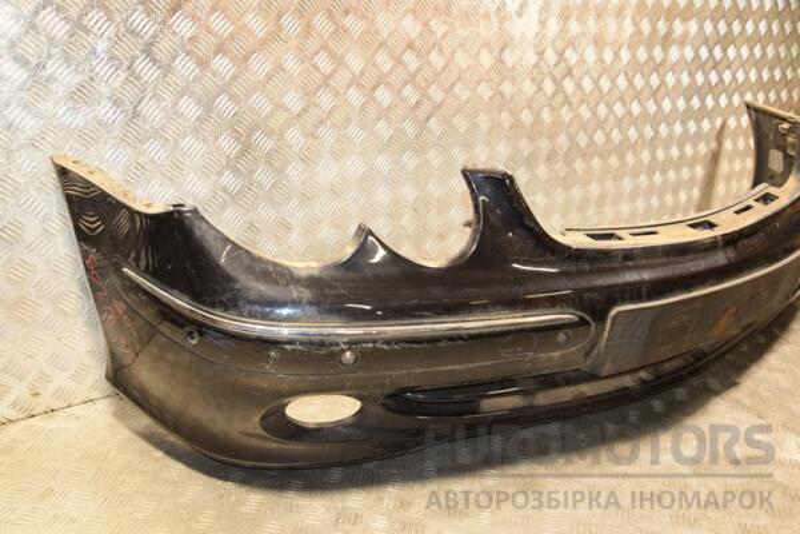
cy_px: 267
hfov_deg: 57.2
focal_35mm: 33
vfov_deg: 40.0
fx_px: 733
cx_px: 400
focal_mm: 22
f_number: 5
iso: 800
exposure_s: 1/80
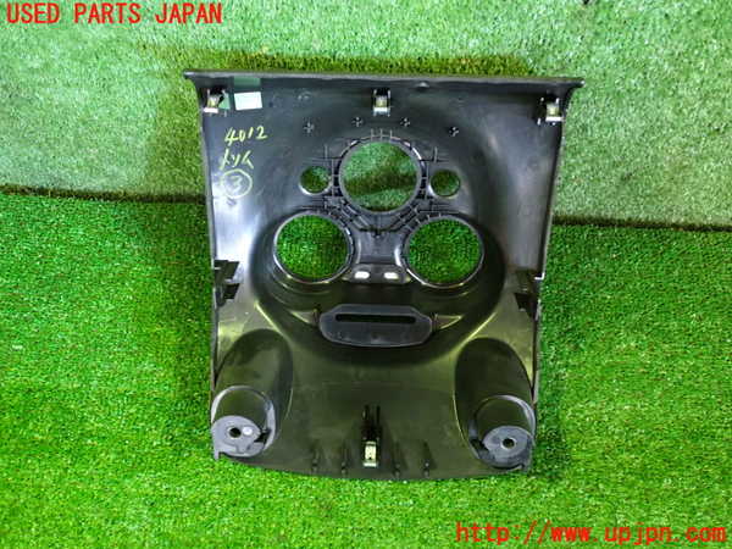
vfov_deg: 46.8
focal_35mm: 30
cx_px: 366
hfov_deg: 60.0
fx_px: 634
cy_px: 274
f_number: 2.3
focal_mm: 5.4
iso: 800
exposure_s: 1/15
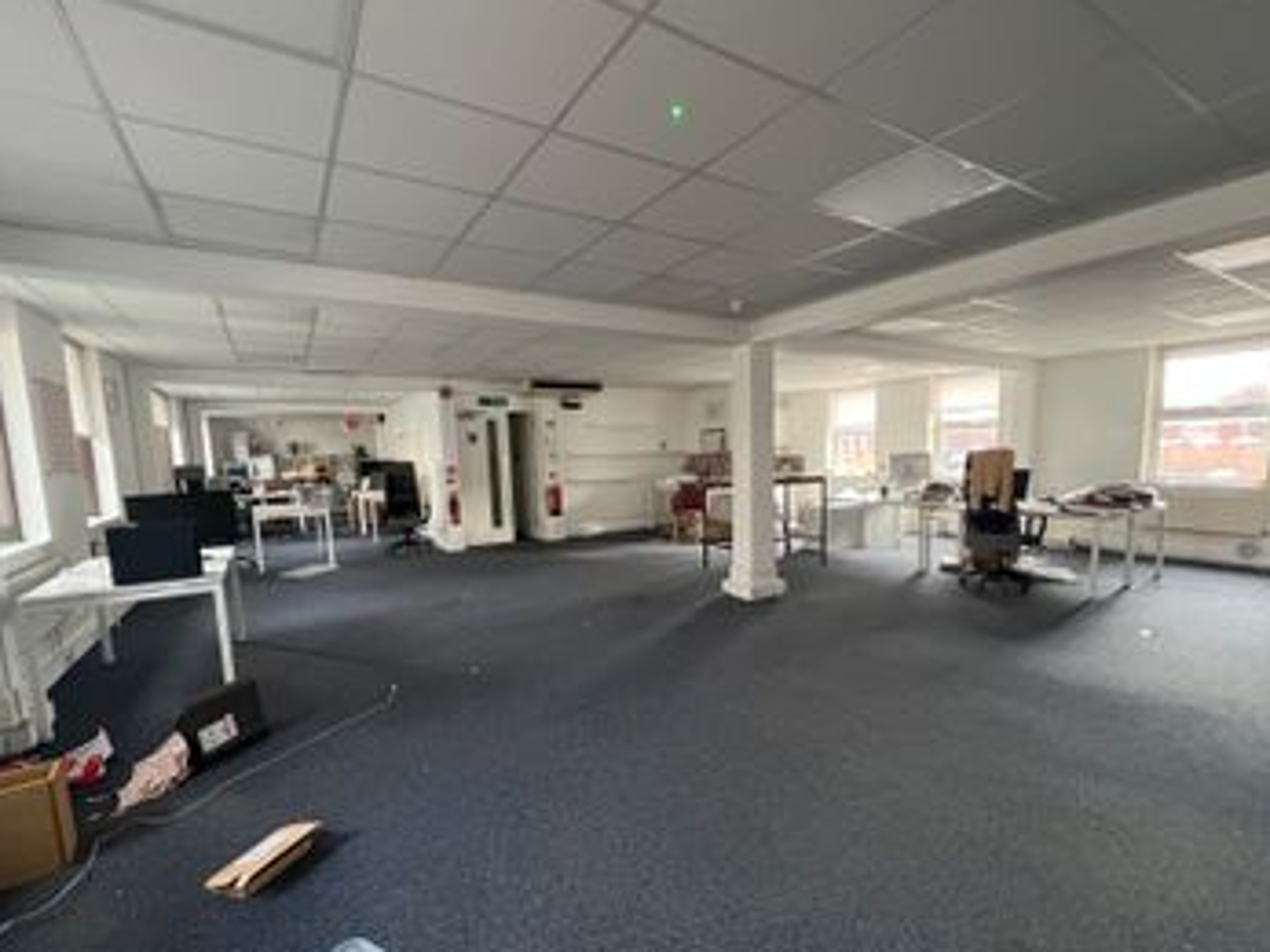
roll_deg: +0.8
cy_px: 531
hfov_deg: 98.1
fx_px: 550
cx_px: 666
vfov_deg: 81.4
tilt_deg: -8.2
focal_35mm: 15
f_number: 1.8
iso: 320
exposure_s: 1/60
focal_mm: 1.57
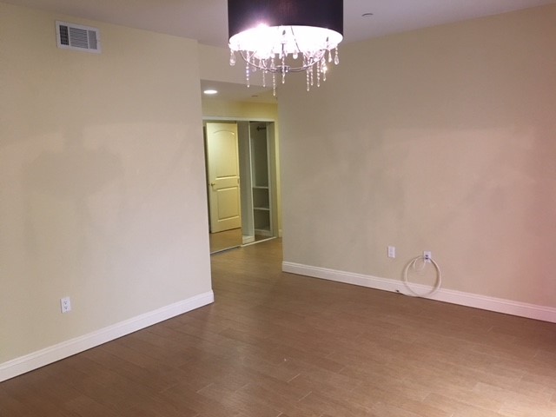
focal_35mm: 29
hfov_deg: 61.7
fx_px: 466
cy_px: 208
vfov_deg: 48.2
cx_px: 278
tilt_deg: -6.6
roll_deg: +1.6
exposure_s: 1/15
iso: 64
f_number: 2.2
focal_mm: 4.15
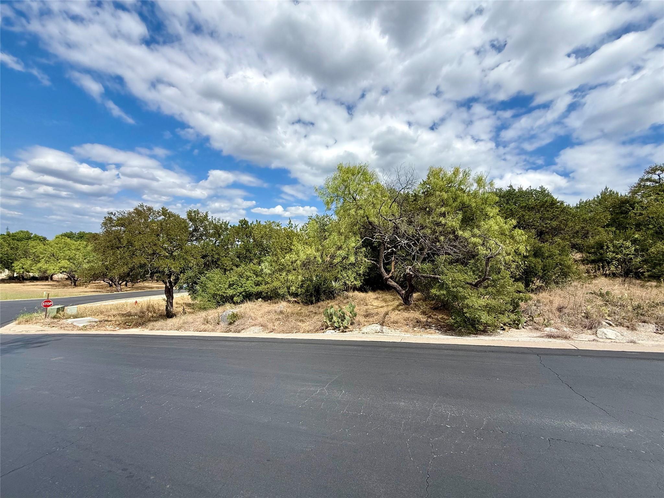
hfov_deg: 102.1
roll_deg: -6.2
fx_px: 269
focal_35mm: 14
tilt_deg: +5.0
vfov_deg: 85.7
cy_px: 249
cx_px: 332
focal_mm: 2.22
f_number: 2.2
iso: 50
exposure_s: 1/2410
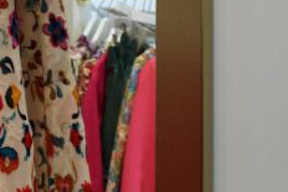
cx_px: 1
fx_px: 1481
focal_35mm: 185
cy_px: -59
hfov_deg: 11.0
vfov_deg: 7.4
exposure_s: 1/160
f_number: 4
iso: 1600
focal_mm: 28
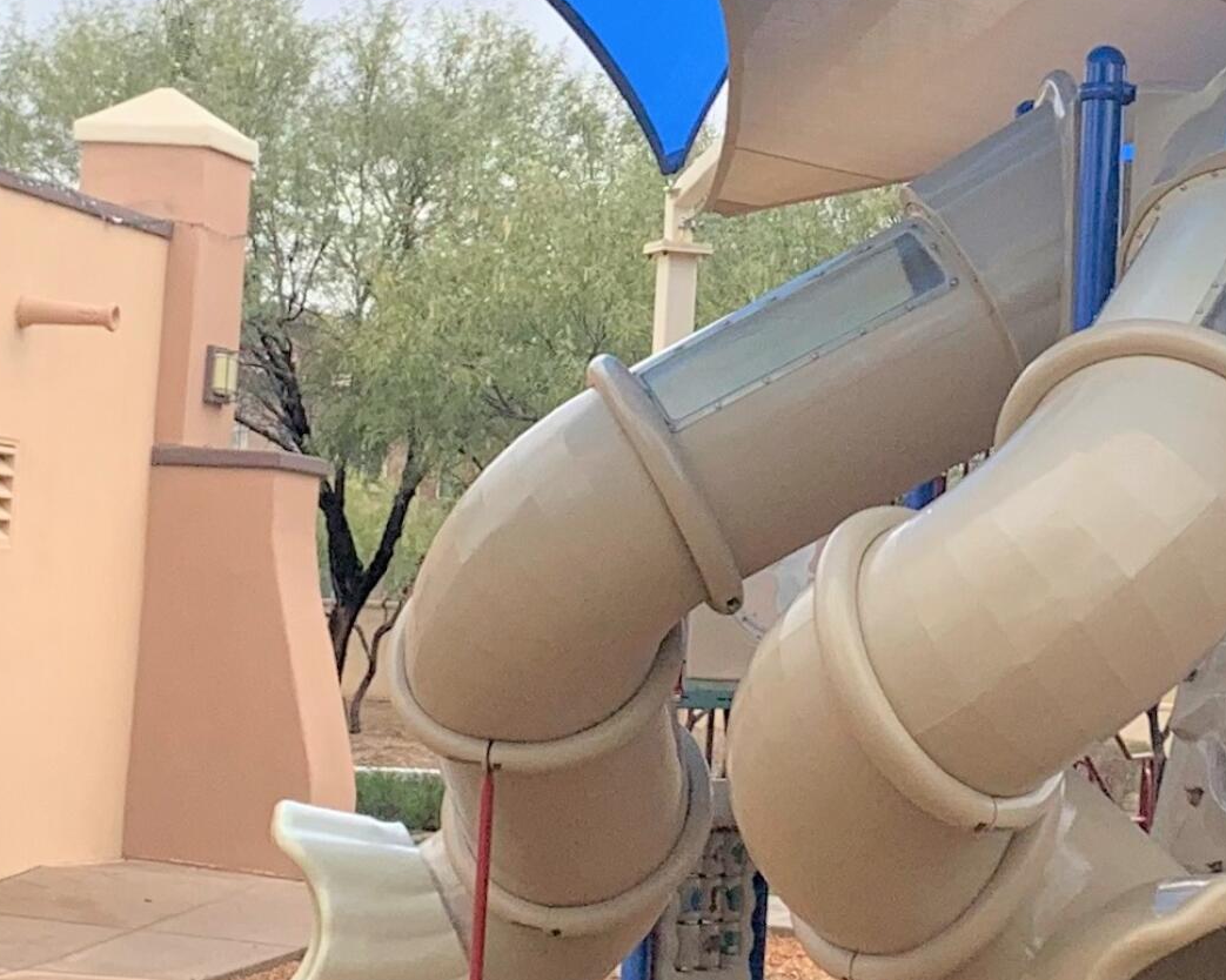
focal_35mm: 73
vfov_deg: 20.5
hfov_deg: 23.9
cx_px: 1445
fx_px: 2648
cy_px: 63
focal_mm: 4.25
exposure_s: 1/871
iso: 25
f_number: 1.8
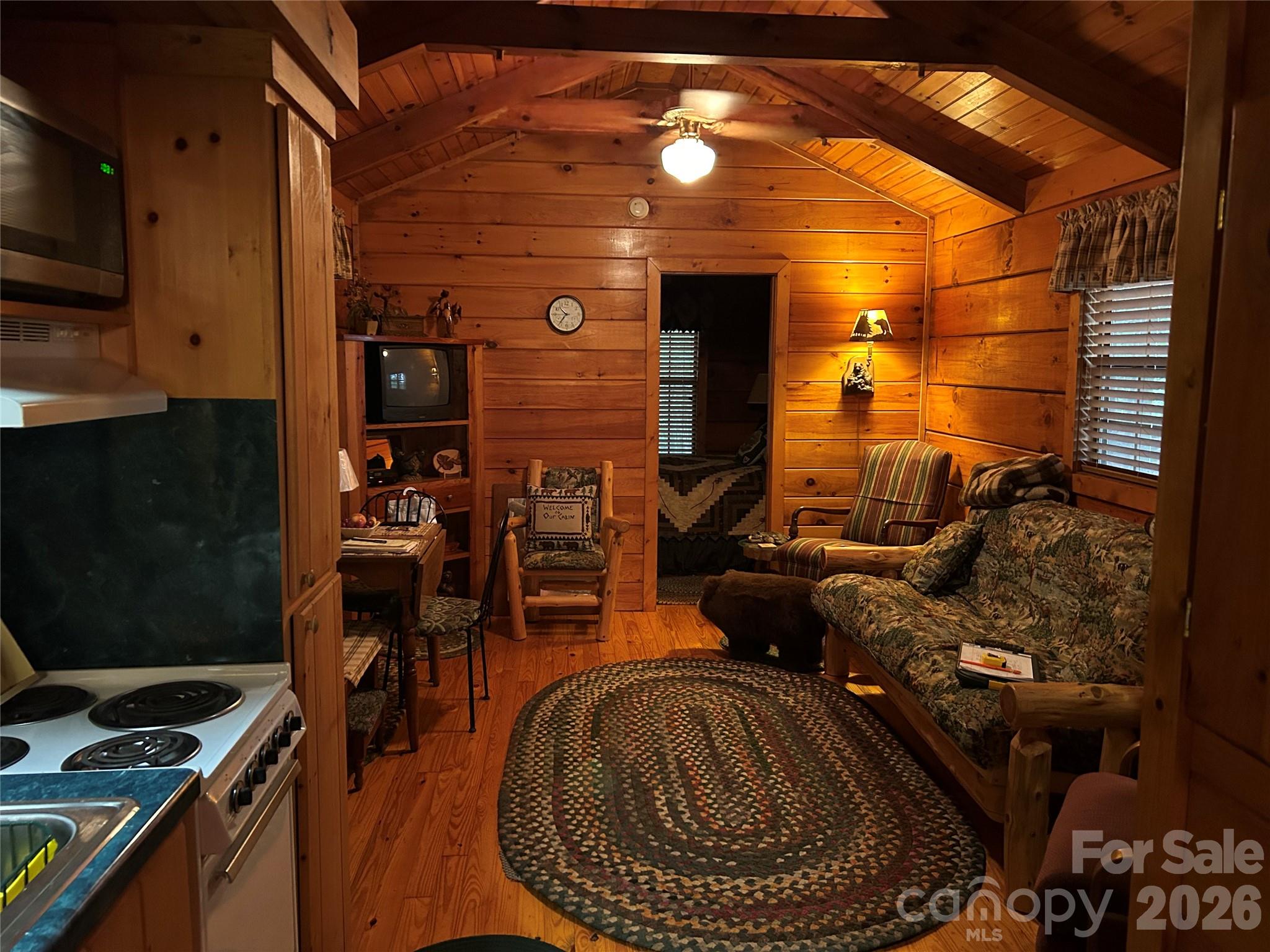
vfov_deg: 53.1
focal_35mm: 26
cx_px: 635
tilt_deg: -7.5
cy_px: 476
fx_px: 954
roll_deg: -0.6
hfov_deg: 67.3
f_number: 1.5
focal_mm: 5.7
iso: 640
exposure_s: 1/30
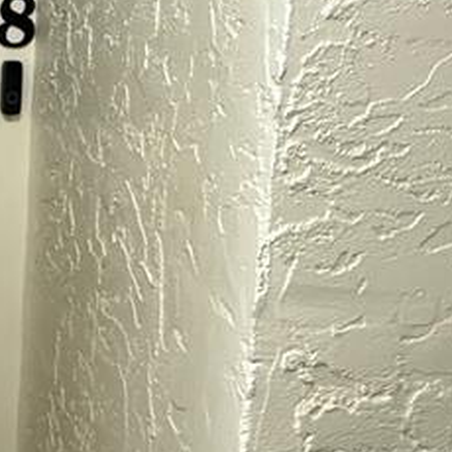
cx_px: -232
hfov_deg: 24.2
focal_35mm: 55
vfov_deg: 30.7
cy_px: 130
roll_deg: +0.2
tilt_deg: -9.8
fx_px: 813
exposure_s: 1/60
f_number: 2.2
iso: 1000
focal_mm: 2.22
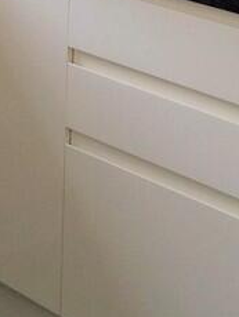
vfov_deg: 14.5
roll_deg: -2.9
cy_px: -109
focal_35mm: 129
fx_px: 1185
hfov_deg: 11.2
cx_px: -91
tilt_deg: -11.9
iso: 50
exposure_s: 1/50
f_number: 2.2
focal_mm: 4.15
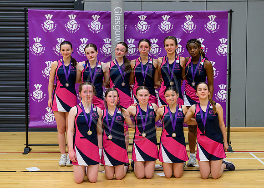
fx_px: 477
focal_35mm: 64
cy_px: 92
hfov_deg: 30.9
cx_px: 129
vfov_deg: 22.3
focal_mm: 53
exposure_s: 1/500
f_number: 4
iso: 5000
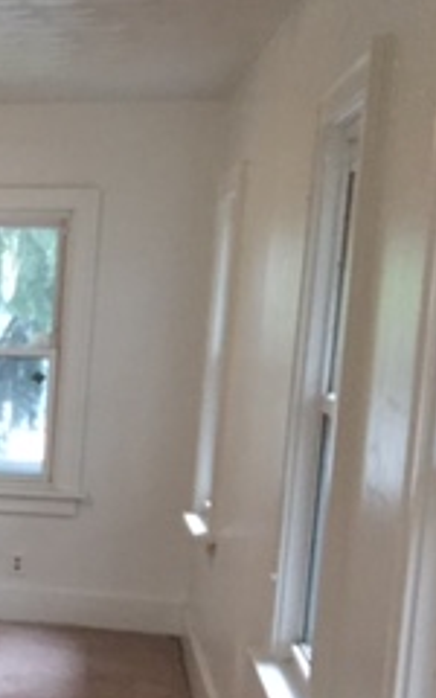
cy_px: 436
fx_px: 1559
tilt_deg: -5.5
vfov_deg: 25.2
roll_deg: -2.3
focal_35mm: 82
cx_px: -439
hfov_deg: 13.6
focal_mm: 4.15
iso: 250
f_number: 2.2
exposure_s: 1/30
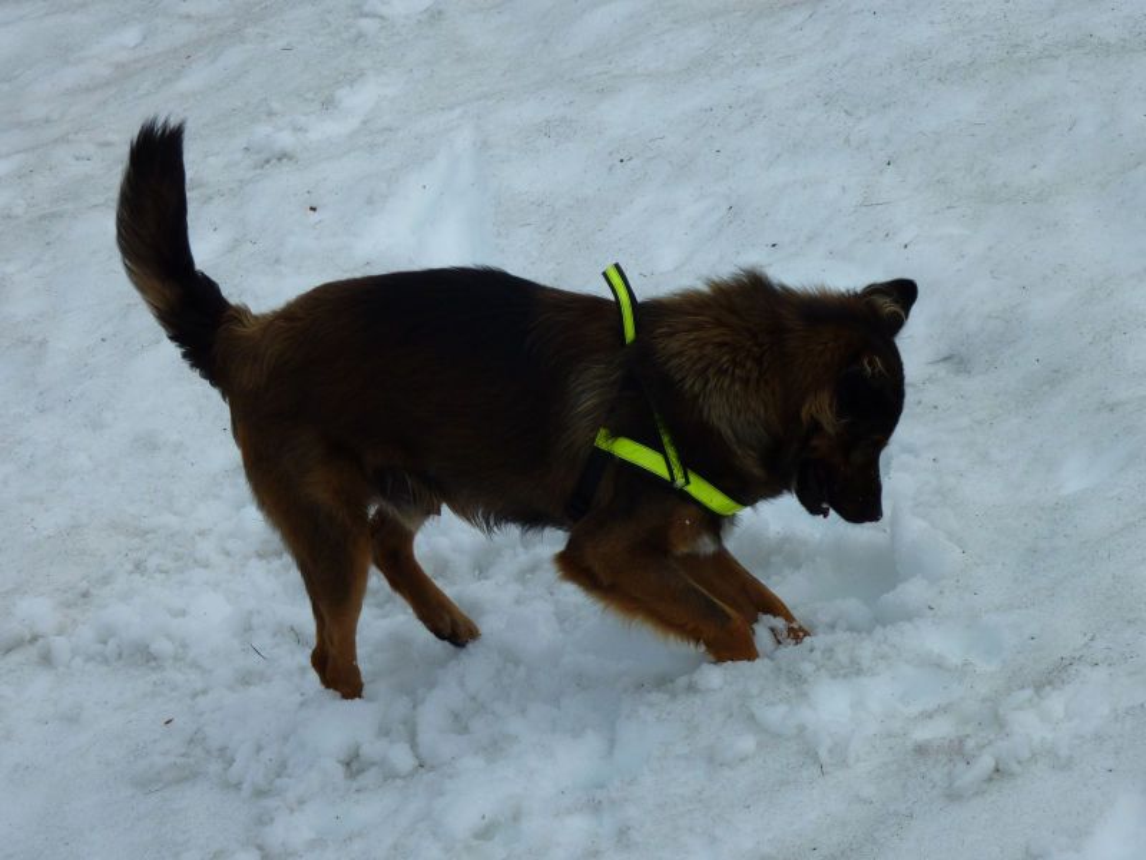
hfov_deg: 17.7
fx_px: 3675
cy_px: 430
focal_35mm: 111
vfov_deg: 13.3
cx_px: 573
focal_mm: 18.2
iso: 80
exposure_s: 1/800
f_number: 5.6
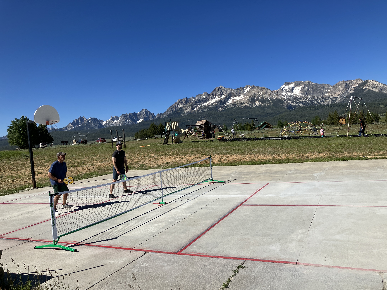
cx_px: 194
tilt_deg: -0.3
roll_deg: +5.0
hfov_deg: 63.4
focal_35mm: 28
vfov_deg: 49.7
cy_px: 145
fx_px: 313
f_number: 1.8
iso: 32
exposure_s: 1/3040
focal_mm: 3.99
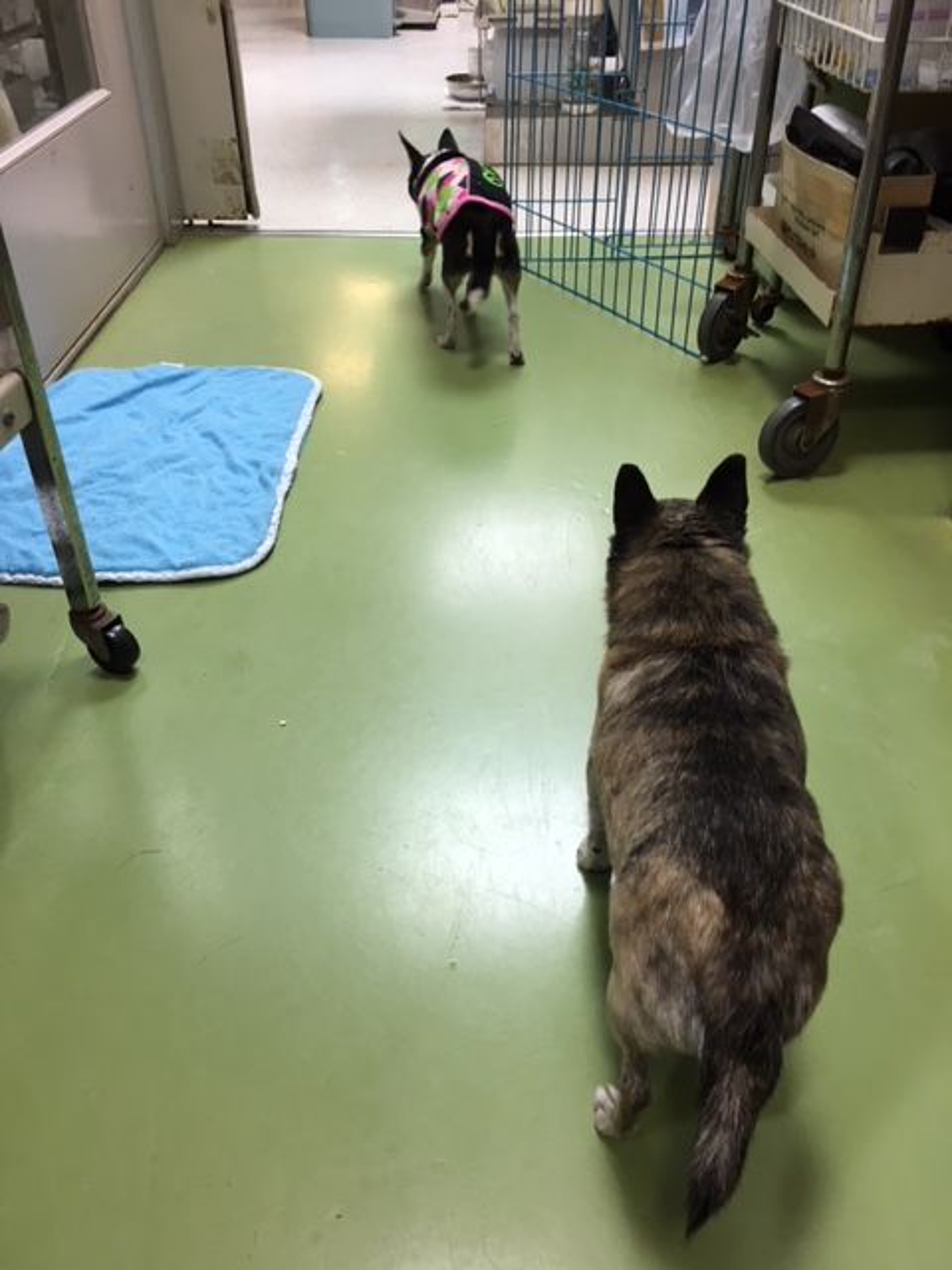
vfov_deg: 61.7
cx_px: 476
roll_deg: +0.8
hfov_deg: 48.2
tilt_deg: -36.0
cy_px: 635
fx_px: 1063
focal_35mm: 29
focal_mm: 4.15
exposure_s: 1/30
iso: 50
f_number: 2.2
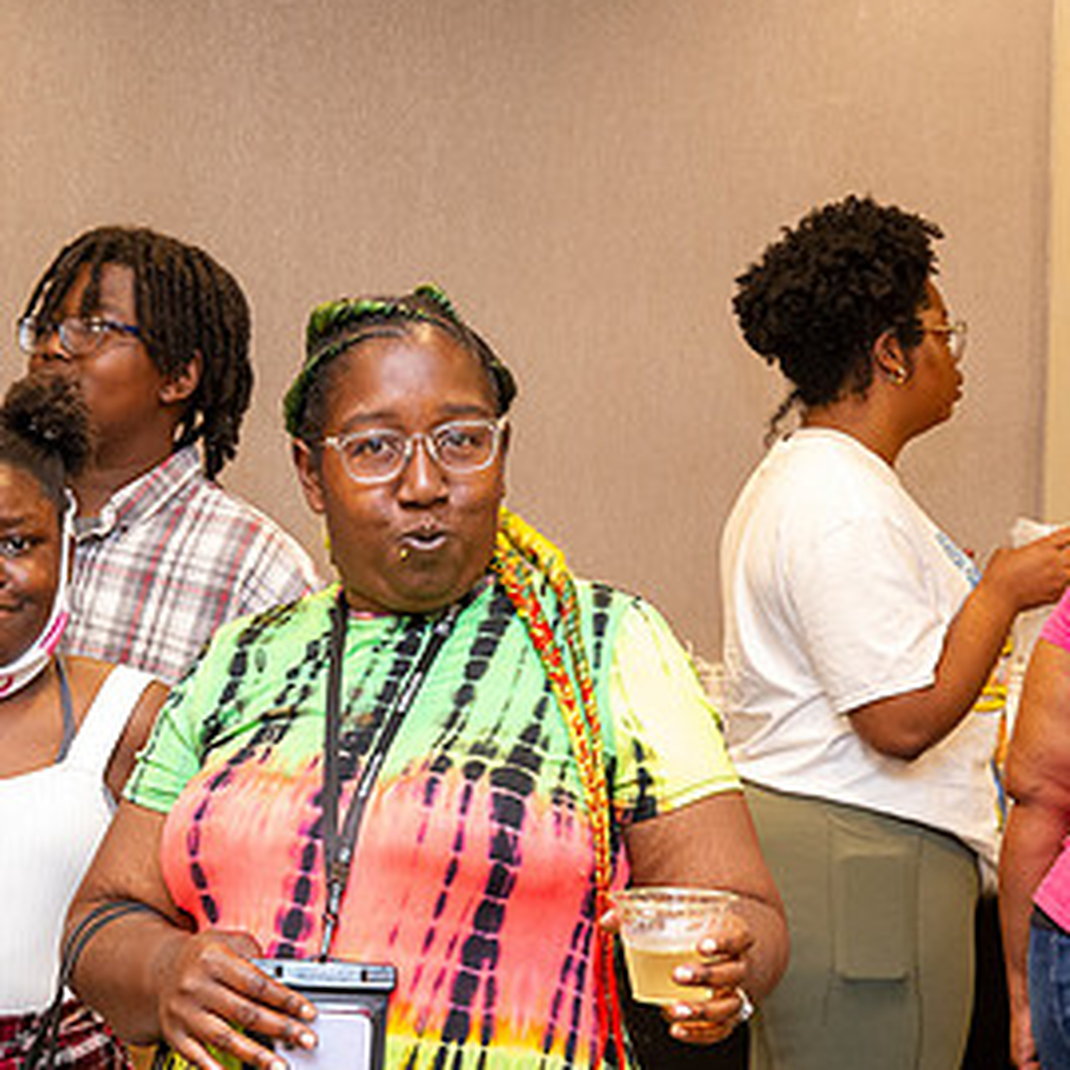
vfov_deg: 16.6
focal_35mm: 105
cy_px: 680
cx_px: 358
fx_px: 3672
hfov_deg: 16.5
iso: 6400
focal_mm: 56
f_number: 8
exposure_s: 1/60
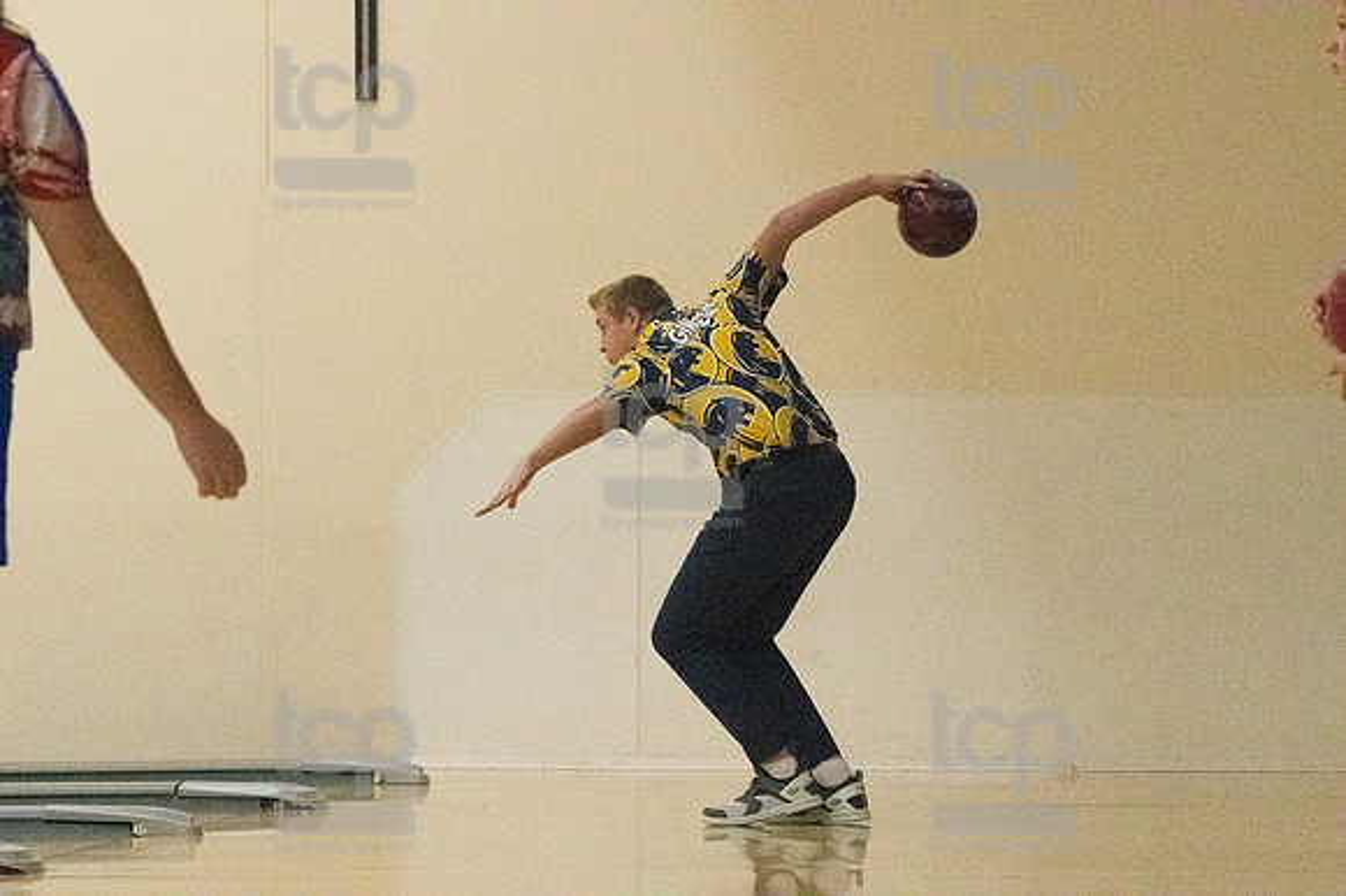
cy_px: 448
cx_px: 673
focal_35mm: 153
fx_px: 5717
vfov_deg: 9.0
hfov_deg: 13.4
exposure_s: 1/1250
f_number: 4.5
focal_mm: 102
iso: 10000
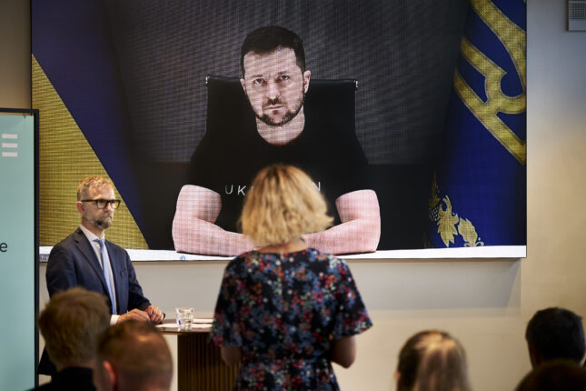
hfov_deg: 19.6
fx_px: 1693
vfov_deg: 13.2
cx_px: 293
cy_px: 196
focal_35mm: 104
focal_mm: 104
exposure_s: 1/100
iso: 800
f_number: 4.5
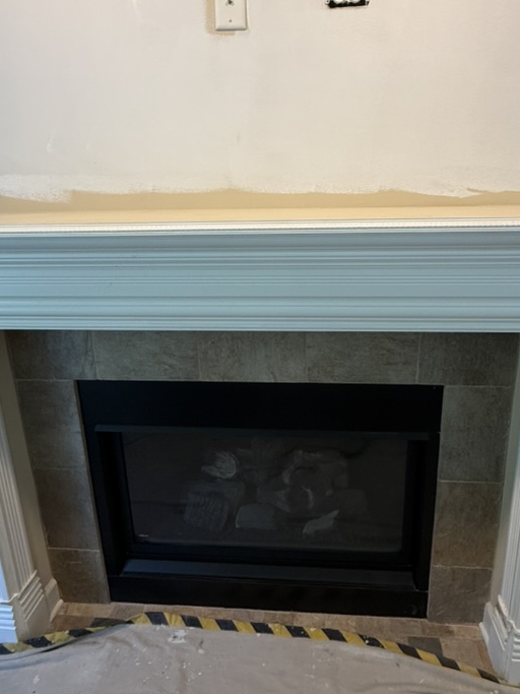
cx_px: 290
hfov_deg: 63.2
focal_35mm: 21
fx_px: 421
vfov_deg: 78.3
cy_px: 286
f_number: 2.2
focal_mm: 2.22
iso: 200
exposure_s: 1/60
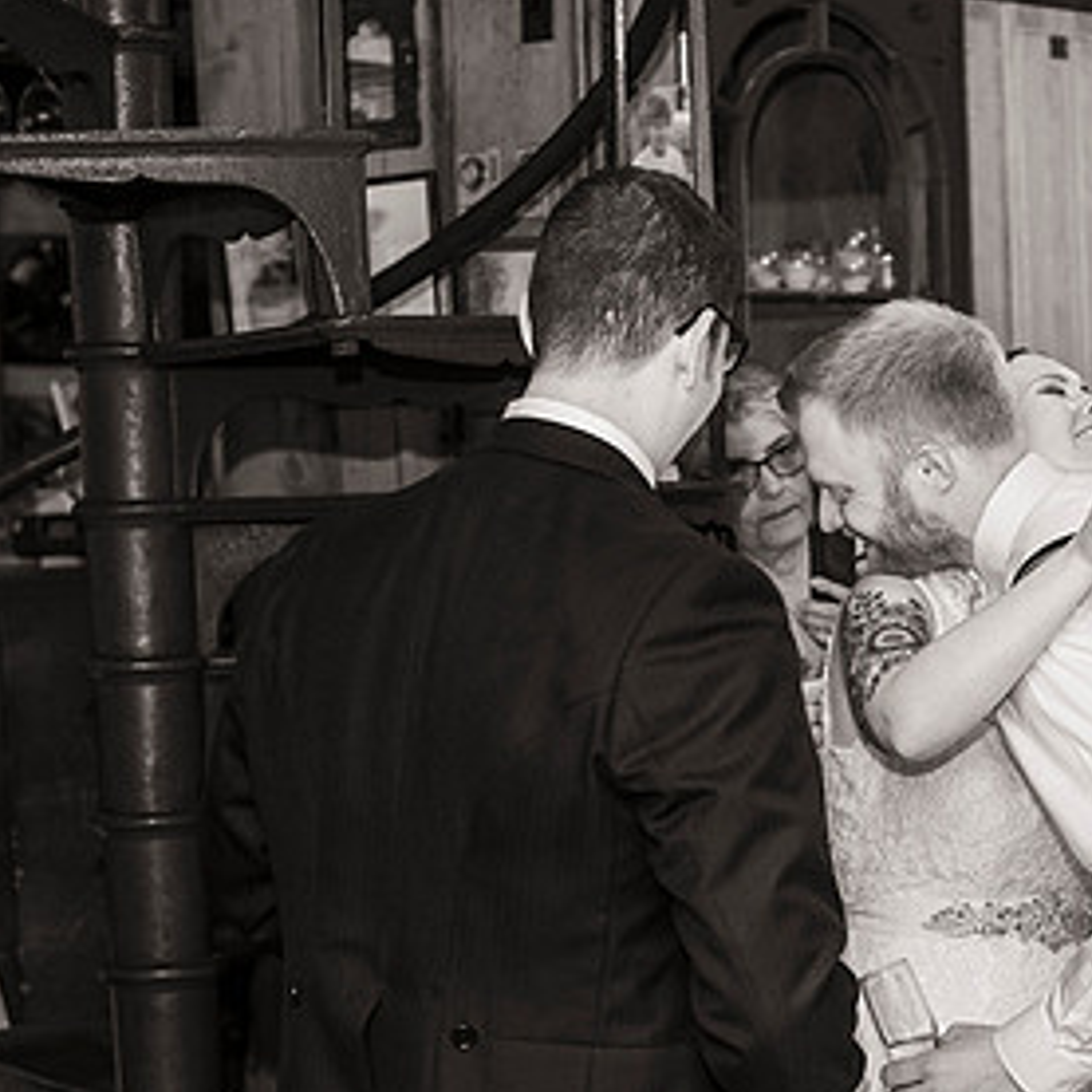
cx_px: 978
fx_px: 3176
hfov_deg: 19.2
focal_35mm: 89
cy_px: 743
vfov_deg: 19.4
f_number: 3.2
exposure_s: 1/100
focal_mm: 50
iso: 500
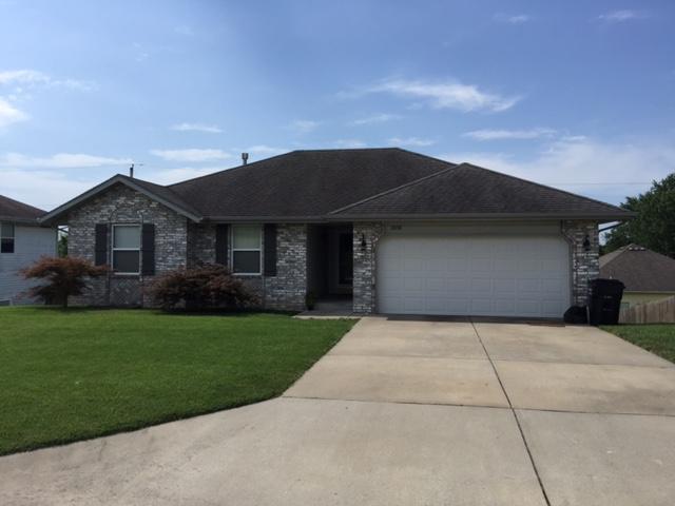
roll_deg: -0.5
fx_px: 565
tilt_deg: +1.6
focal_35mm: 29
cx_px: 338
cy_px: 253
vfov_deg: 48.2
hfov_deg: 61.7
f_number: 2.2
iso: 32
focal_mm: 4.15
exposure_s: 1/3049
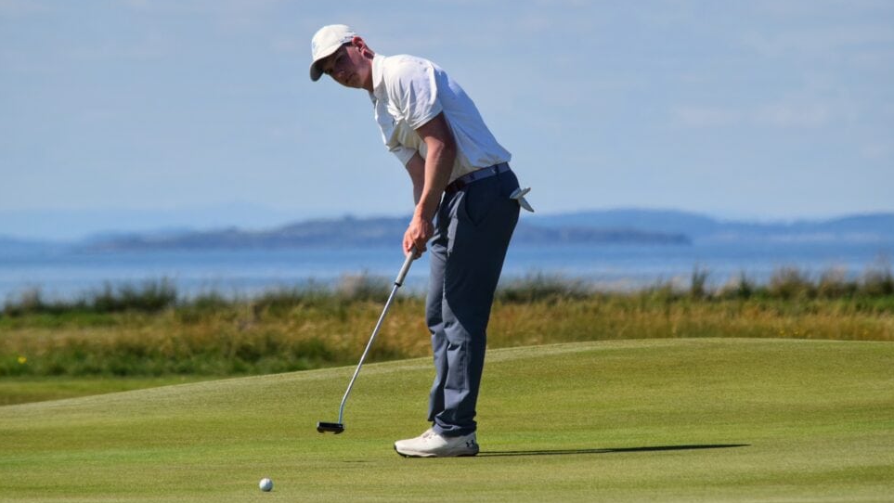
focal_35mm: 401
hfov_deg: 5.4
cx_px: 428
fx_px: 9507
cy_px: 207
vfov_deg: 3.0
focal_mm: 240
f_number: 7.1
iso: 400
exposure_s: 1/2000
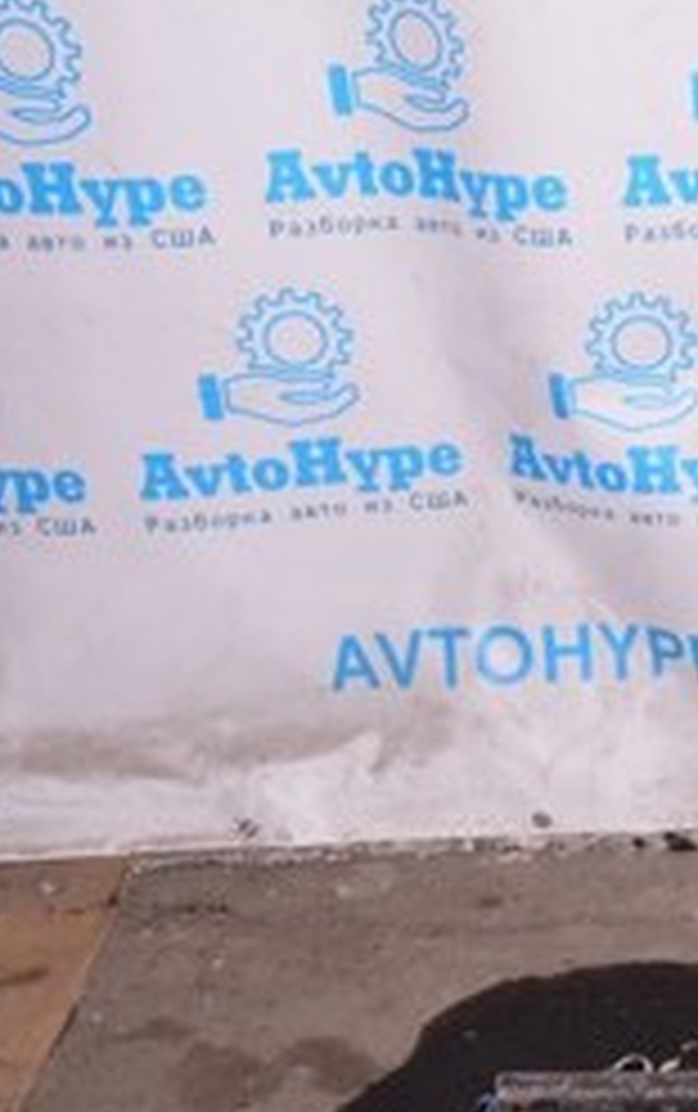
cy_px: 583
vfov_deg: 26.1
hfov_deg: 13.9
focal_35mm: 79
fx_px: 2398
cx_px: 1419
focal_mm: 20
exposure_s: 1/160
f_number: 8
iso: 1600
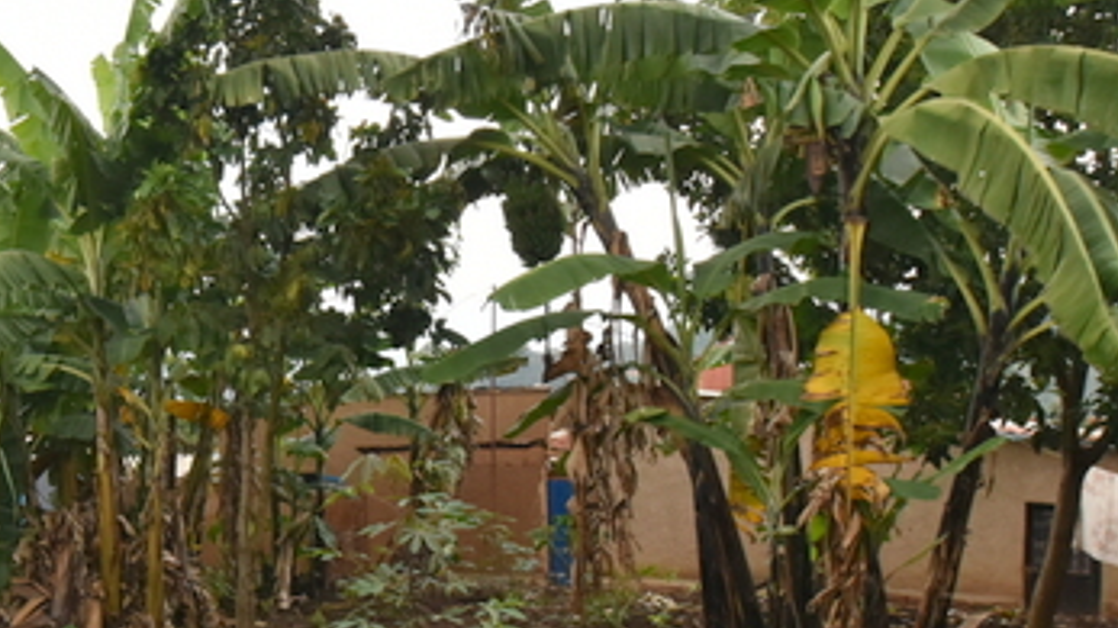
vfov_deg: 30.3
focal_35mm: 39
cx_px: 103
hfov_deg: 46.4
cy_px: 399
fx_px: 1156
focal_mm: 10
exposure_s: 1/250
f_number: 8
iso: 500
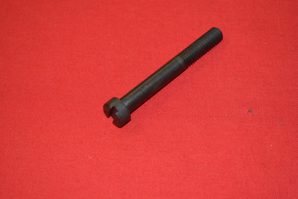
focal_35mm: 82
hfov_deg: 24.6
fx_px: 683
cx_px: 149
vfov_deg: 16.6
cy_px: 100
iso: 800
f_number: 5.6
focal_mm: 55
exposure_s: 1/60
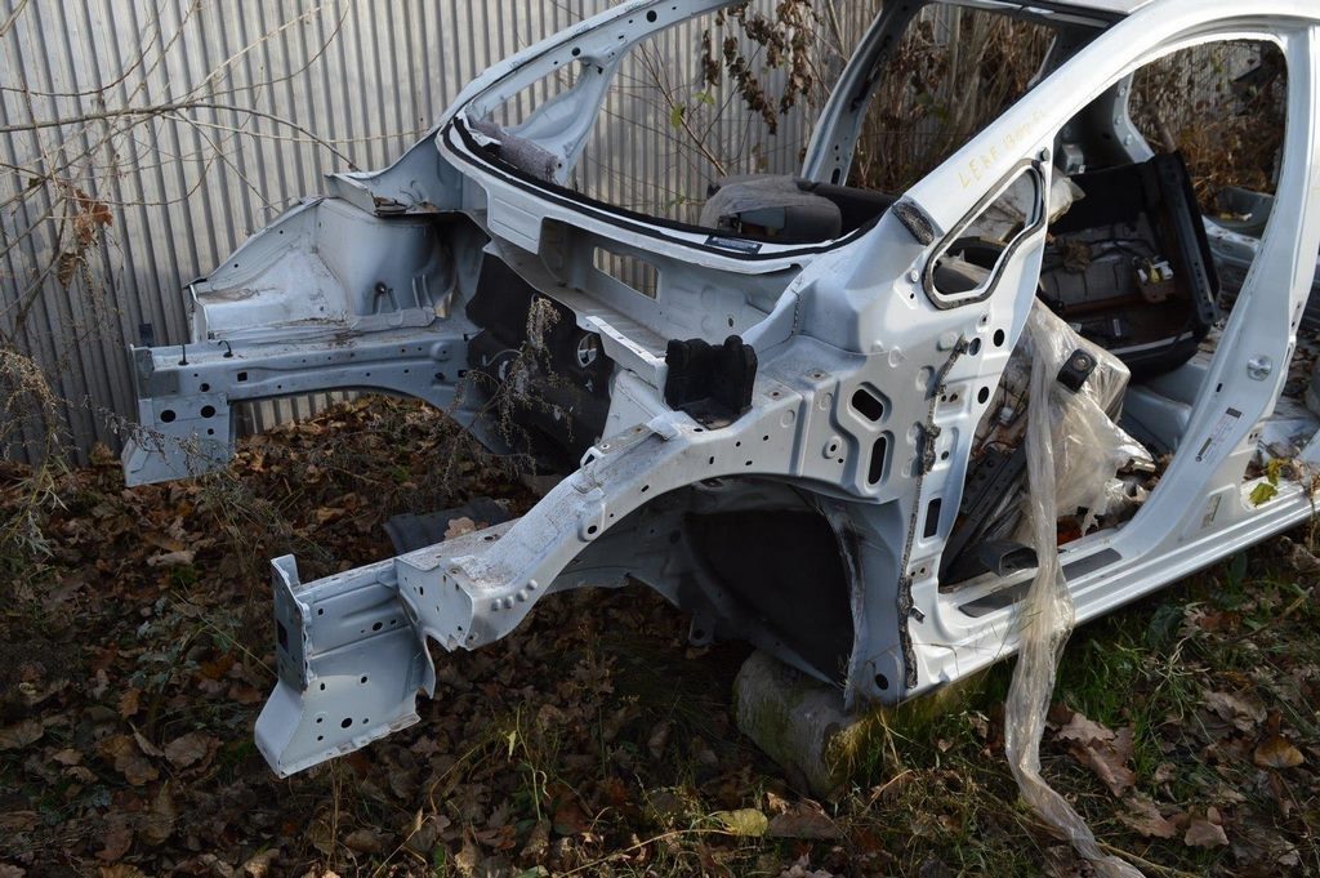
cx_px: 660
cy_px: 439
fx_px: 1099
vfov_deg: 43.5
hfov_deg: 62.0
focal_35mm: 30
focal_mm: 20
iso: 100
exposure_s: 1/160
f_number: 5.6
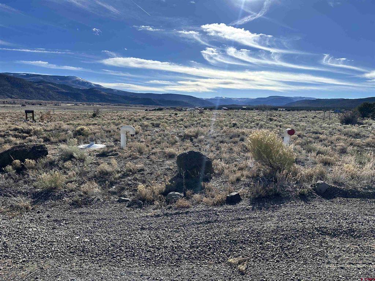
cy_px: 140
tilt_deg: -7.1
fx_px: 260
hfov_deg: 71.6
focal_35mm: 24
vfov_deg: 56.8
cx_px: 188
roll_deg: -2.5
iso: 80
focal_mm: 6.86
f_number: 1.78
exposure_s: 1/8197
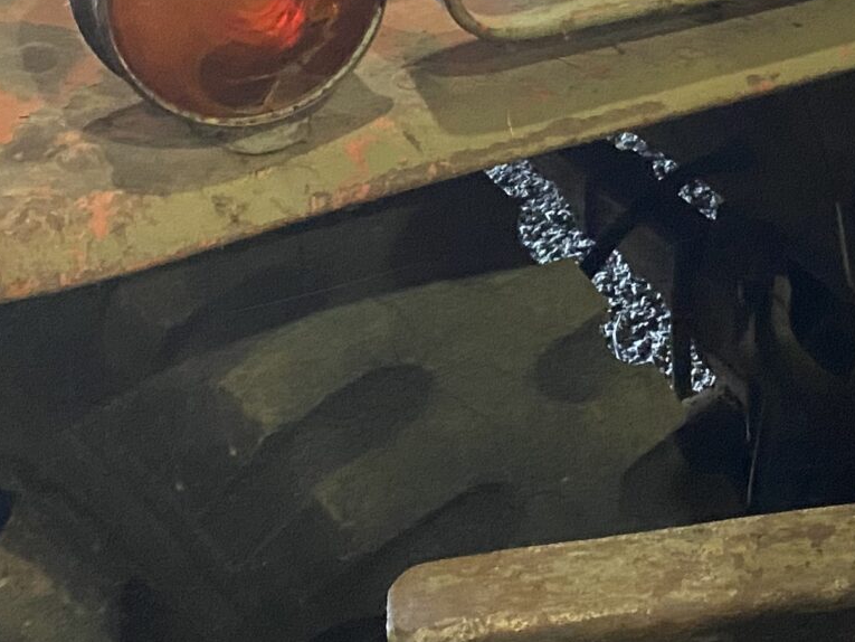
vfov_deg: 16.8
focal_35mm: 87
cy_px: 108
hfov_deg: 20.8
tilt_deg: -27.8
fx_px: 2149
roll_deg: -1.0
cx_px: 1066
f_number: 1.8
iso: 1000
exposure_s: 1/30
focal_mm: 4.25
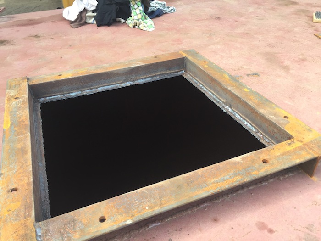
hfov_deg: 61.7
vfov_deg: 48.2
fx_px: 269
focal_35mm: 29
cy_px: 120
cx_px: 160
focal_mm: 4.15
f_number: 2.2
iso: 32
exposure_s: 1/217
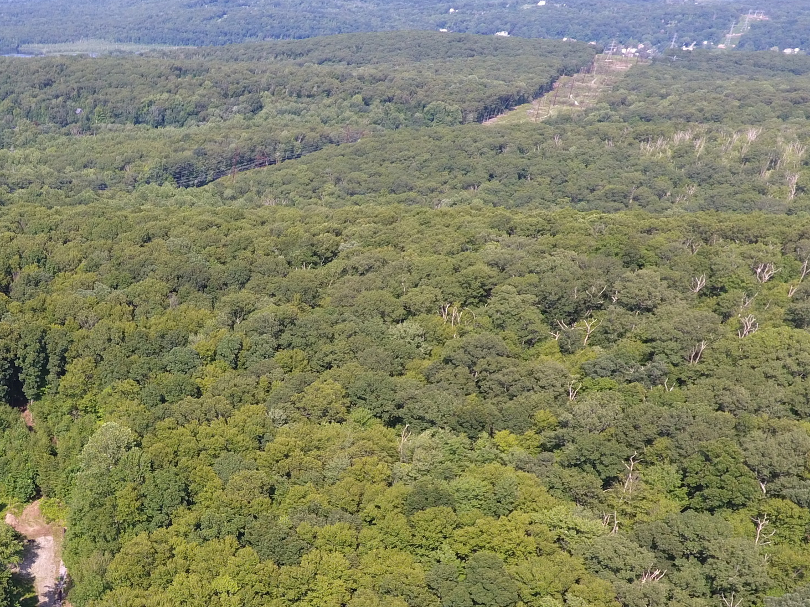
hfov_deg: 38.6
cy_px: 550
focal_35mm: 42
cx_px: -38
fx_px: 983
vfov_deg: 32.6
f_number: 2.8
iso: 100
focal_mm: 3.61
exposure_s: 1/347
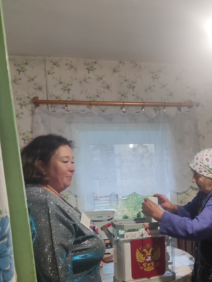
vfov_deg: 44.2
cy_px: 213
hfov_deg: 34.2
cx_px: 165
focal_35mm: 41
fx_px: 335
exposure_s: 1/50
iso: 107
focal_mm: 4.71
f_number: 1.79
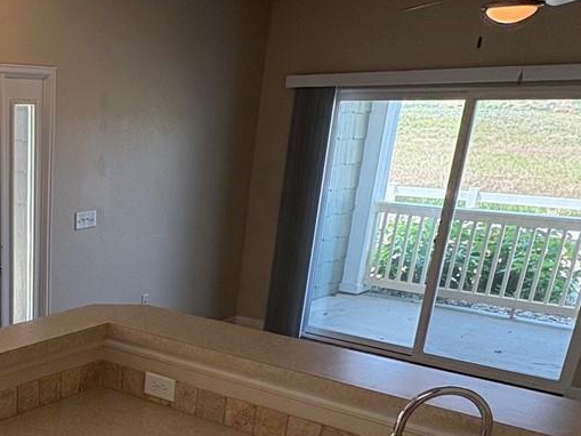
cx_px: 23
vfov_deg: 31.3
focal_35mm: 44
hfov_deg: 38.8
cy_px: 398
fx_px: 739
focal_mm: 2.22
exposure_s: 1/124
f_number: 2.2
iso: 125
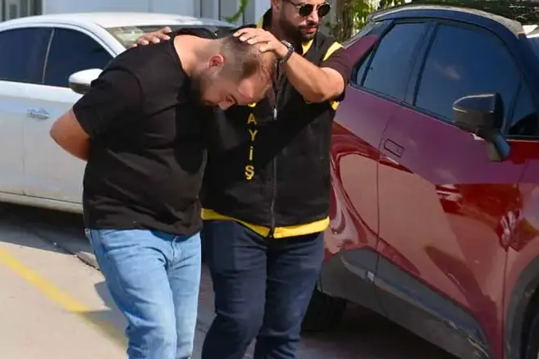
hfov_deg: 24.8
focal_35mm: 82
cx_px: 243
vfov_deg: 16.6
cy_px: 154
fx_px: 1228
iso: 200
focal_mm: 70
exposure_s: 1/800
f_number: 5.6
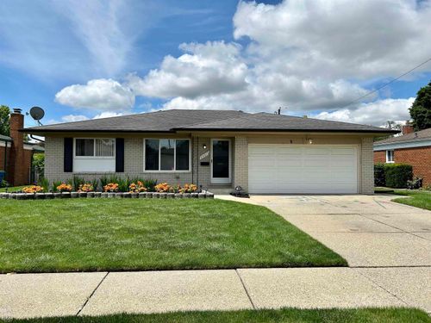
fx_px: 324
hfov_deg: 67.3
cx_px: 216
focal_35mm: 26
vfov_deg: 53.1
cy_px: 162
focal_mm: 5.7
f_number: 1.5
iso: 50
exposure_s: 1/6993
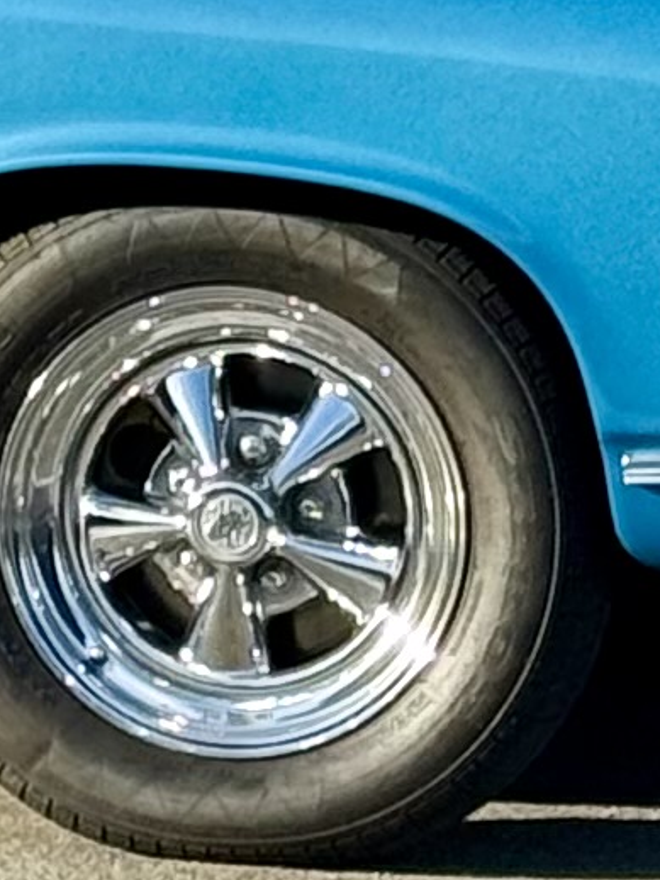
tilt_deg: -2.2
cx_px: -923
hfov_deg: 3.9
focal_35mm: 373
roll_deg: -1.1
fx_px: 9486
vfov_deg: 5.3
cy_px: -58
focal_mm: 6.76
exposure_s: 1/2577
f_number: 1.78
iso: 80
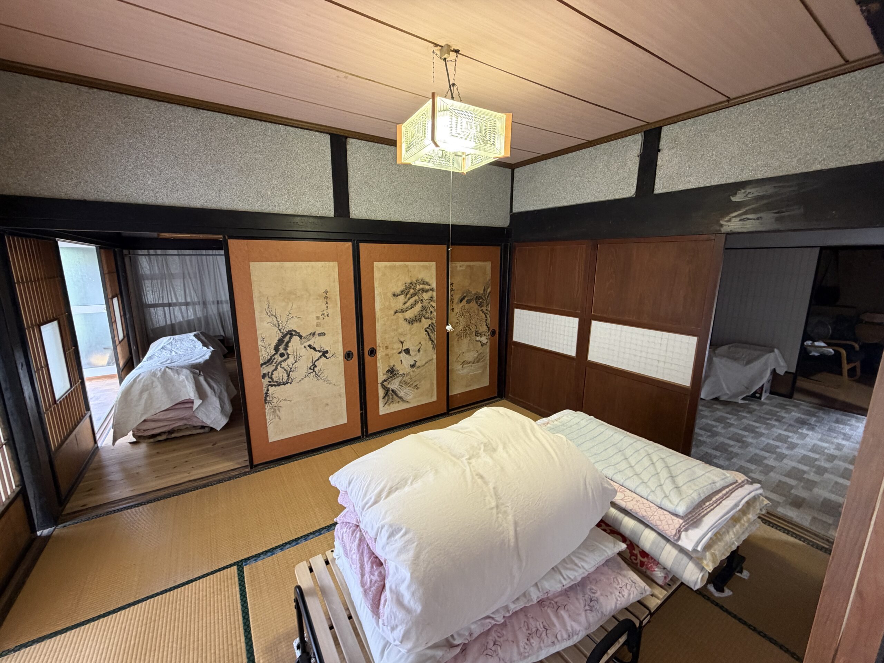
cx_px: 442
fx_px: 358
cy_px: 332
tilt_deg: -11.5
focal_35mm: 14
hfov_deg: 102.1
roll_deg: +0.0
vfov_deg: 85.7
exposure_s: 1/50
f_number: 2.2
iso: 320
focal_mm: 2.22
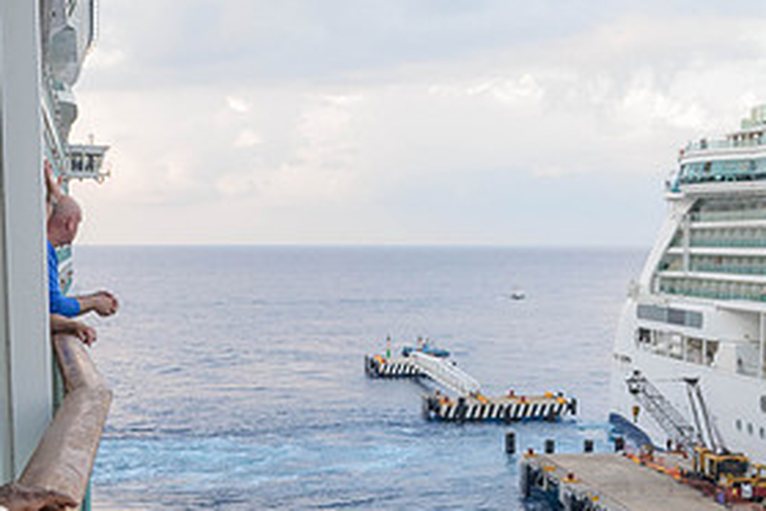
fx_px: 1340
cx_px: 434
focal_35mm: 63
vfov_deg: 21.3
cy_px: 408
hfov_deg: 31.9
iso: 320
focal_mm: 18
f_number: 5.6
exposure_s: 1/125
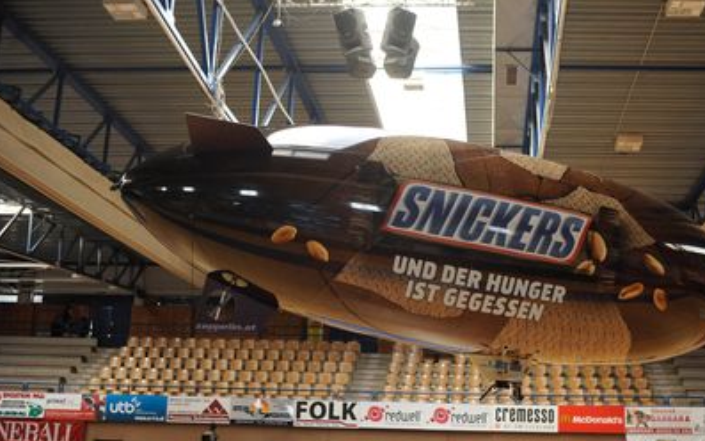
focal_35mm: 46
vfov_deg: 27.8
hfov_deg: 43.1
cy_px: 289
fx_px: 884
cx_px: 444
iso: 800
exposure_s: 1/250
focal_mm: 35
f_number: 2.8
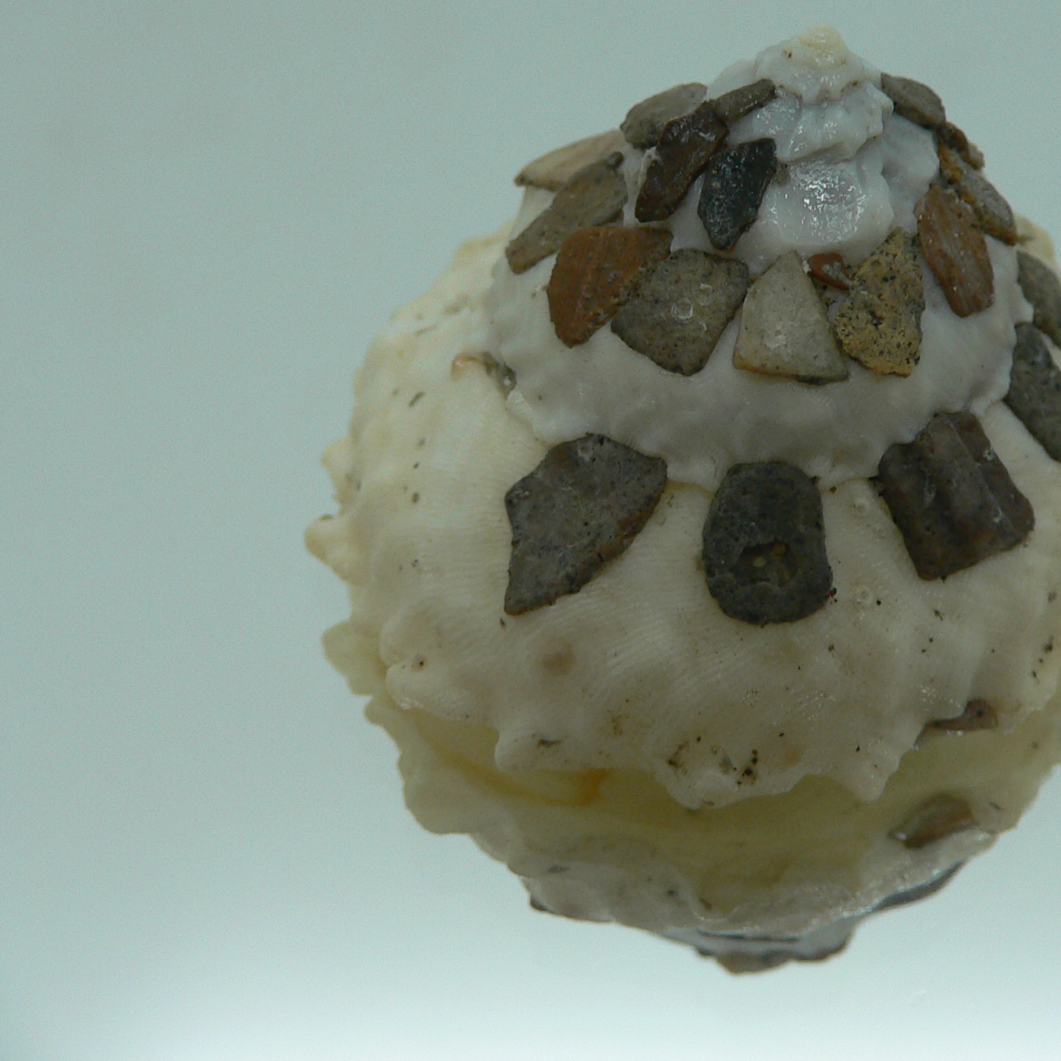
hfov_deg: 34.9
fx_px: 1665
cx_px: 738
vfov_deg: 35.3
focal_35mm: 48
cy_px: 474
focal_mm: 4.6
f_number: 2.8
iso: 80
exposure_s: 1/60
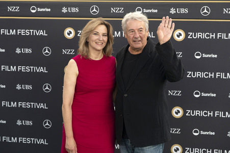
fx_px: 519
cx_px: 115
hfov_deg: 25.0
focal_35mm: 81
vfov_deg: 16.8
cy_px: 64
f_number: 4.5
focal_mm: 70
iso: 400
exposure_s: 1/200
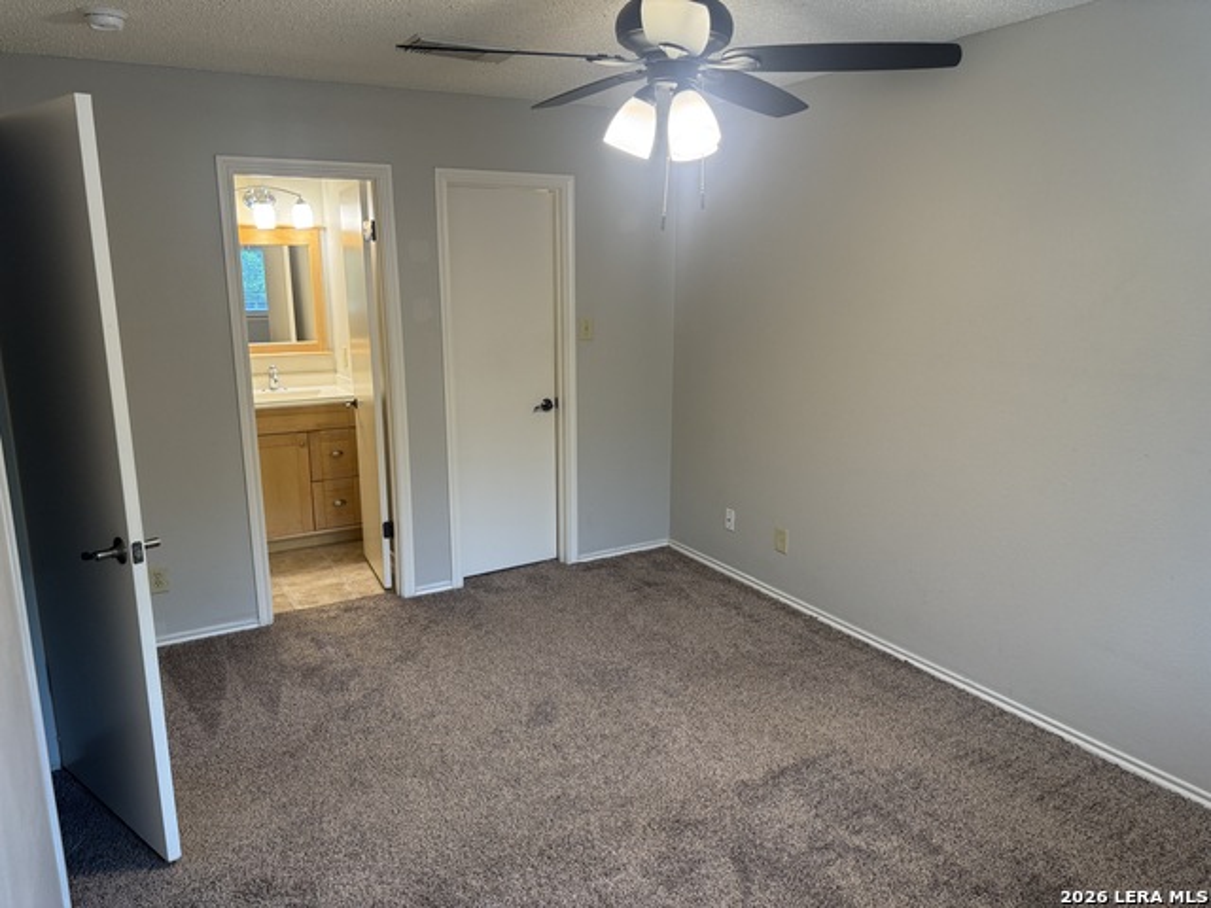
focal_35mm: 24
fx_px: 840
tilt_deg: -13.0
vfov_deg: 56.8
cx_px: 606
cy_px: 454
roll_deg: +0.6
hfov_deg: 71.6
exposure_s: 1/60
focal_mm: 6.76
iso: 160
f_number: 1.78
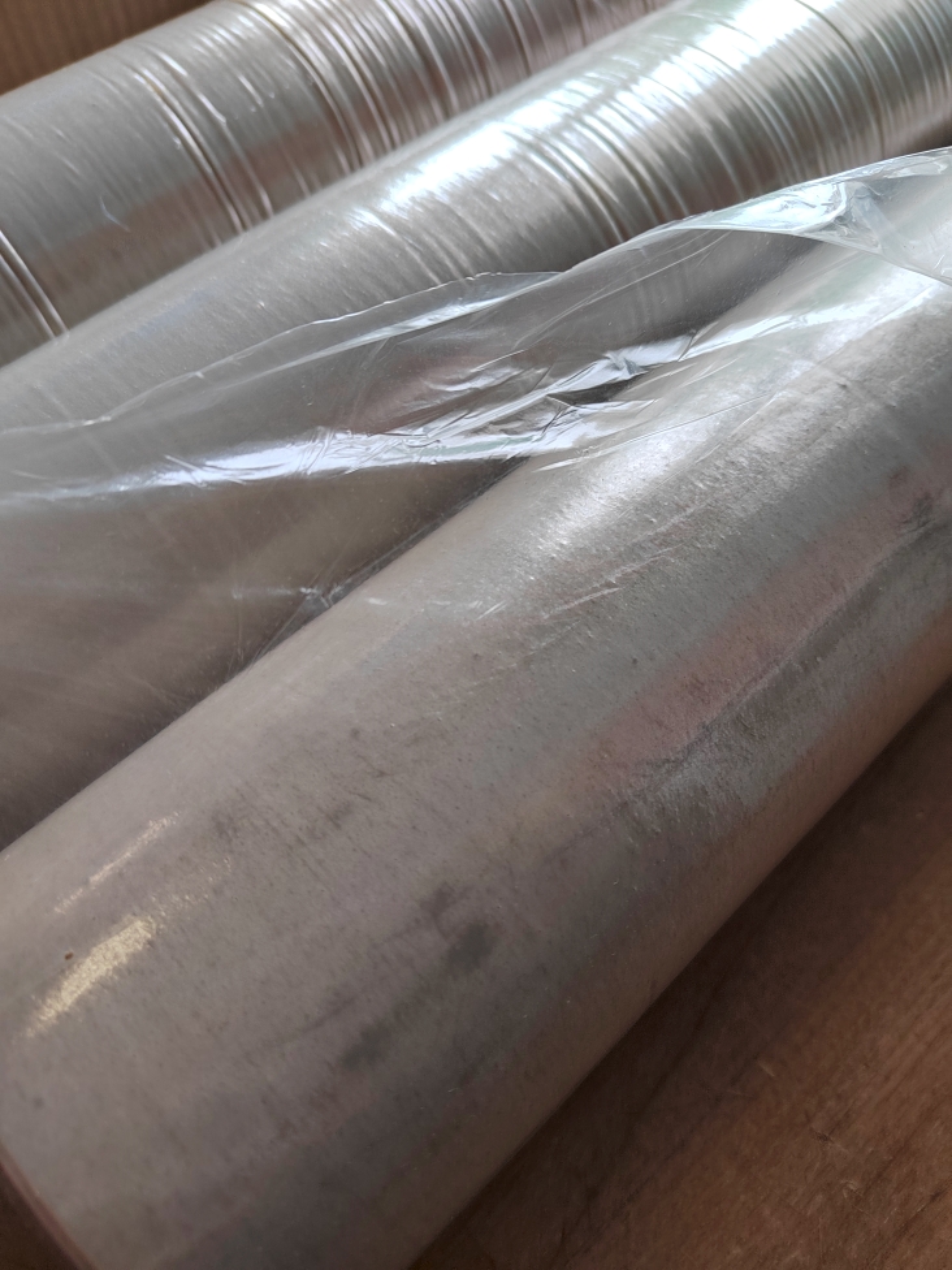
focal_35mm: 23
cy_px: 635
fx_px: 843
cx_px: 476
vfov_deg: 73.9
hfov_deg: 58.9
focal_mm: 5.52
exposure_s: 1/120
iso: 319
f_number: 1.9
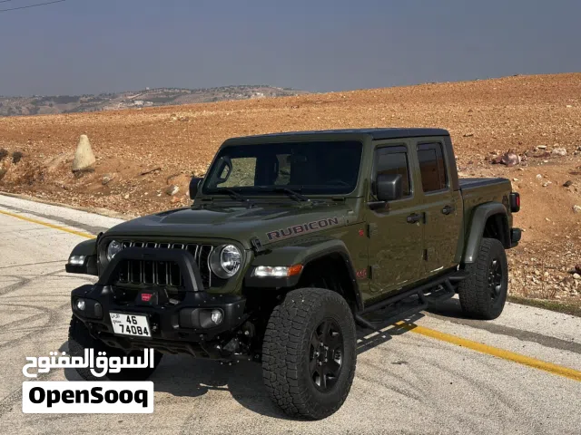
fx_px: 806
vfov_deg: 30.3
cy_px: 218
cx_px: 290
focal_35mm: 48
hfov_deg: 39.7
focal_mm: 6.86
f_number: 1.78
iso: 64
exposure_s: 1/4016
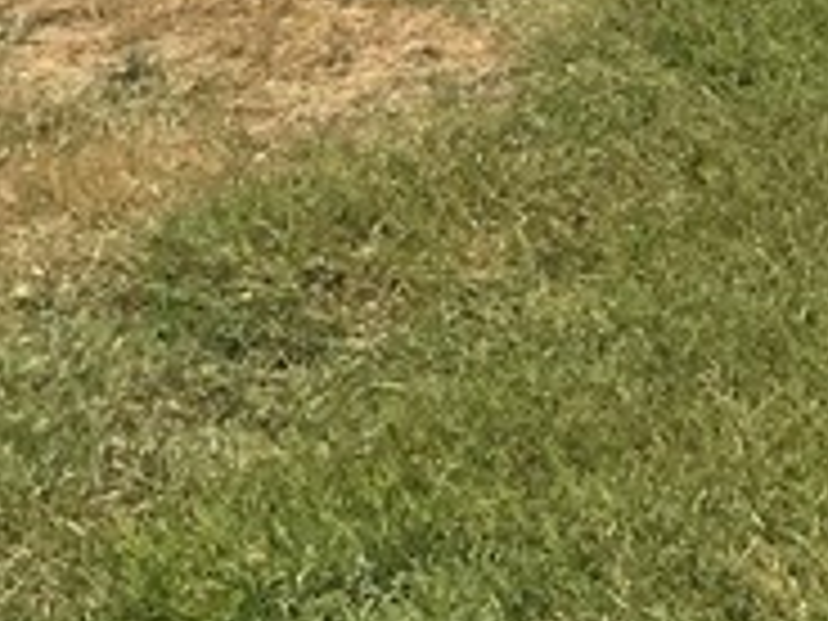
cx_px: 1422
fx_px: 3851
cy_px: -490
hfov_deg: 11.5
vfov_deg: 8.8
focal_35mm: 161
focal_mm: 3
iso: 20
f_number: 1.8
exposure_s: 1/4405
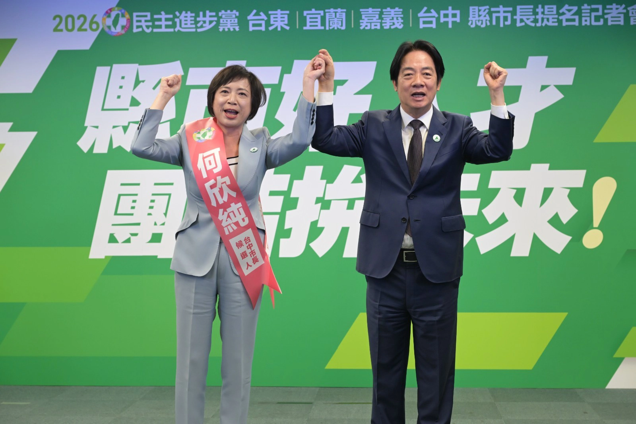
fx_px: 1077
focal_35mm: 61
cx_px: 318
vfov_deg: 22.3
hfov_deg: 32.9
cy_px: 212
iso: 2500
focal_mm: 61
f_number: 5.6
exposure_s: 1/200
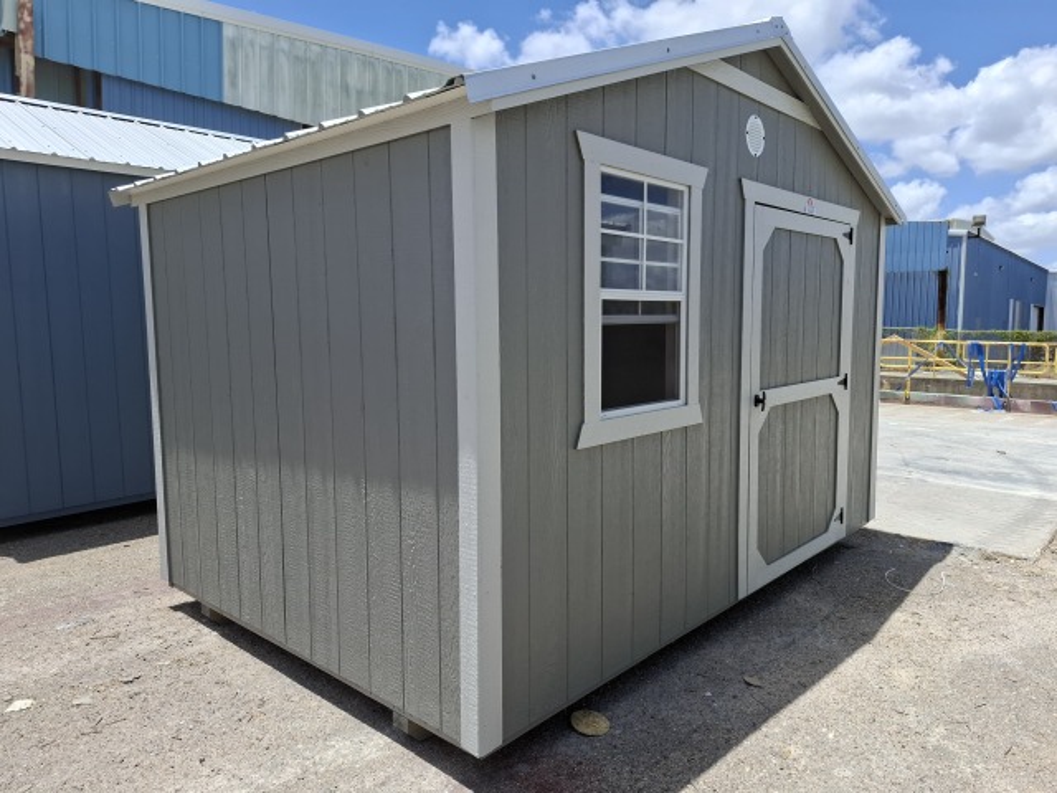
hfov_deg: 73.9
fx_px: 702
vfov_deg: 58.9
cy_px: 396
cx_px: 528
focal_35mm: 23
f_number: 1.8
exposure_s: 1/2375
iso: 50
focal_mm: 5.54
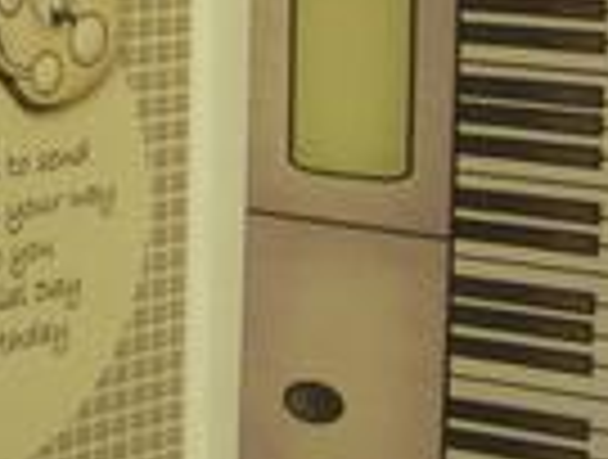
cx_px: 25
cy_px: -4
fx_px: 2219
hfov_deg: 15.4
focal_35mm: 126
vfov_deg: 11.7
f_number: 3.2
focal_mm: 6.3
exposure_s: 1/4
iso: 83
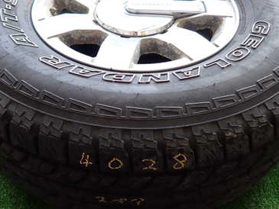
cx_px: 126
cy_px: 85
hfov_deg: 45.7
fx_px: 330
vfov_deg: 35.0
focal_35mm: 41
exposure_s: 1/80
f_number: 2
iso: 100
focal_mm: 4.5
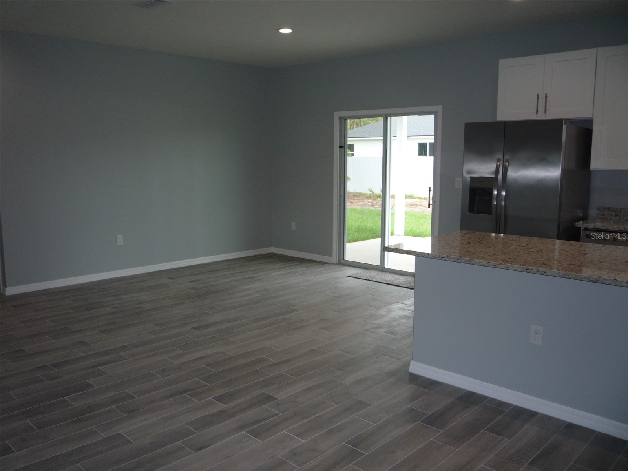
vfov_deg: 46.8
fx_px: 544
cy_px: 236
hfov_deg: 60.0
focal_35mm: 30
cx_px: 314
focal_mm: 5.2
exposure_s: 1/80
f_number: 3.3
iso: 100
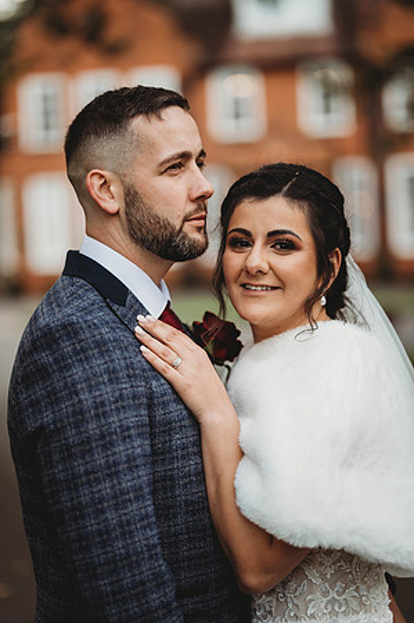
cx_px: 207
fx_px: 1470
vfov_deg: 23.9
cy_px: 312
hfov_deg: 16.0
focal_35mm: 85
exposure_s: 1/200
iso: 100
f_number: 1.8
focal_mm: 85
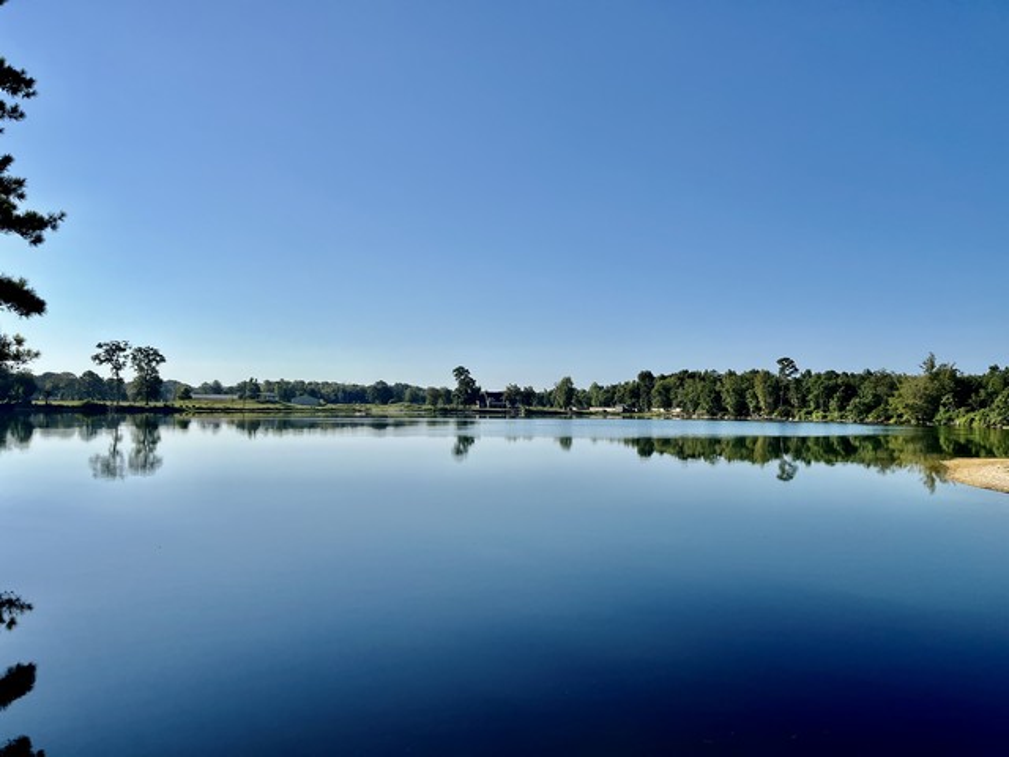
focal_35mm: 26
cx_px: 504
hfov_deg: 67.3
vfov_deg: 53.1
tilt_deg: +1.4
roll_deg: -0.4
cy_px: 378
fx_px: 758
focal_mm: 5.1
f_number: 1.6
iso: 50
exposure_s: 1/5848
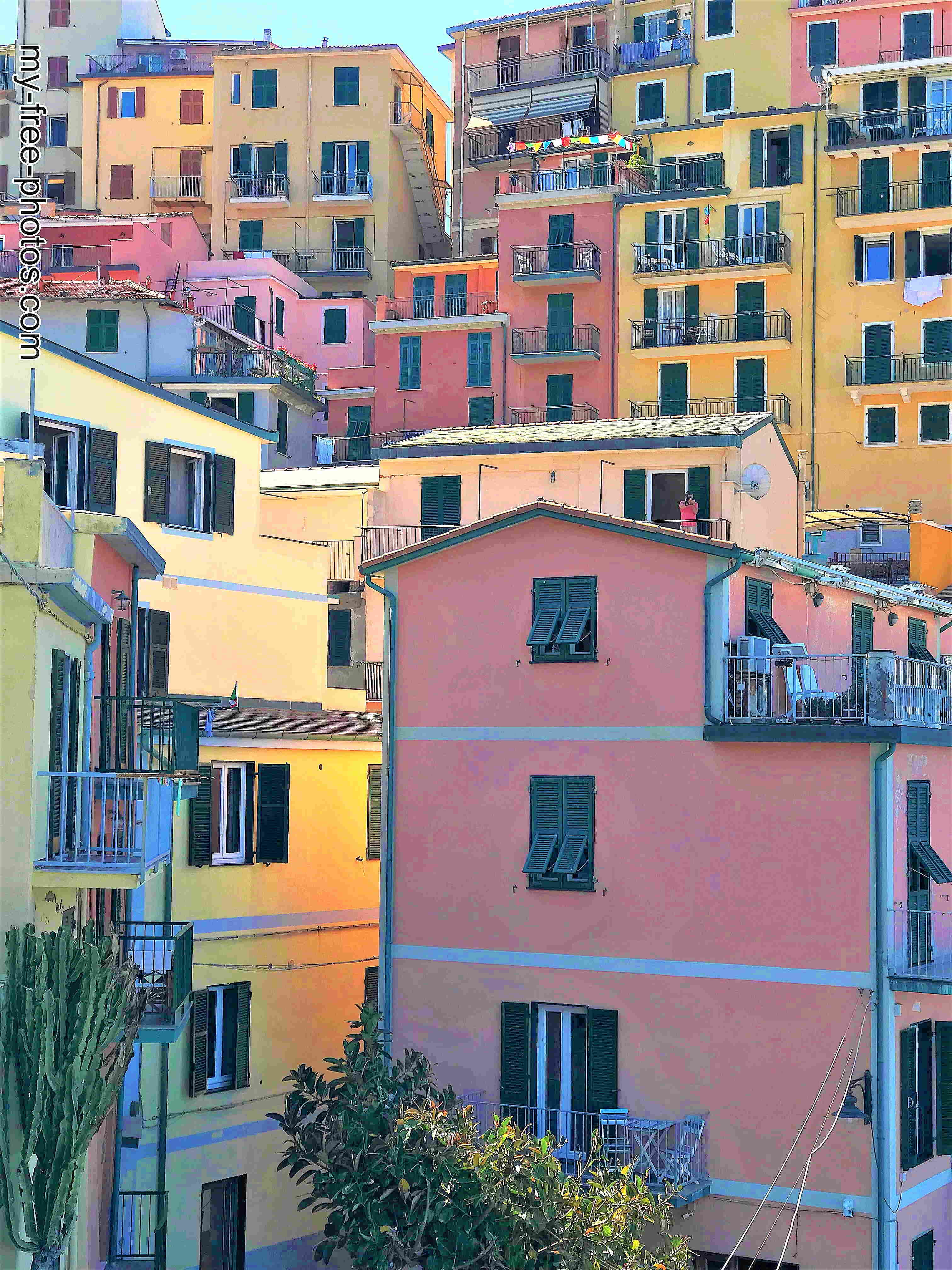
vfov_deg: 33.8
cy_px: 635
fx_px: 2090
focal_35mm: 57
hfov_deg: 25.7
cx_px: 476
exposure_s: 1/399
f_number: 2.8
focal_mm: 6.6
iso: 20
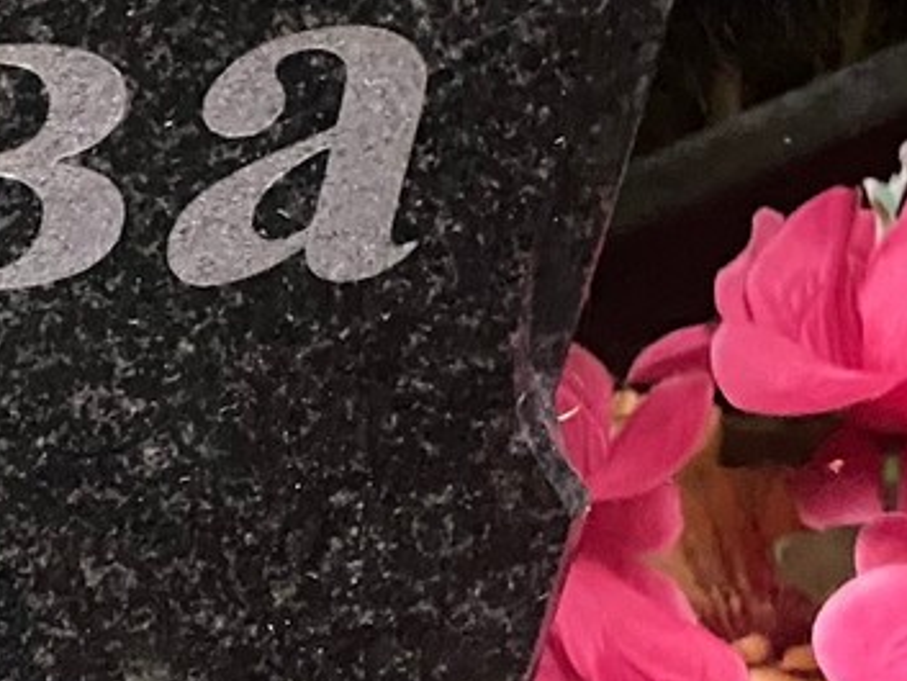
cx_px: -612
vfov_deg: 13.8
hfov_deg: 16.2
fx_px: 2778
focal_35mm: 106
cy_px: 684
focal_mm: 4.25
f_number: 1.8
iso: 1000
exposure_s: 1/25
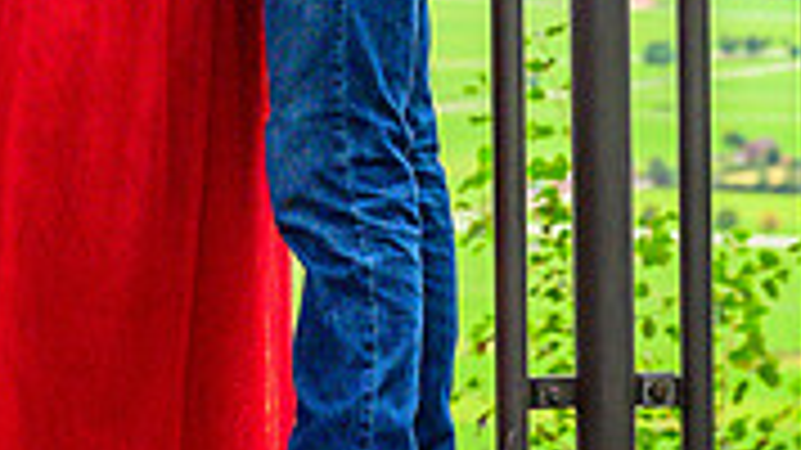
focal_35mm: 247
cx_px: 317
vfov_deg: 4.9
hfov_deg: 8.7
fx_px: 5245
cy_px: -173
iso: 400
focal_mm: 65
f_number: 4.5
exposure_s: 1/1000
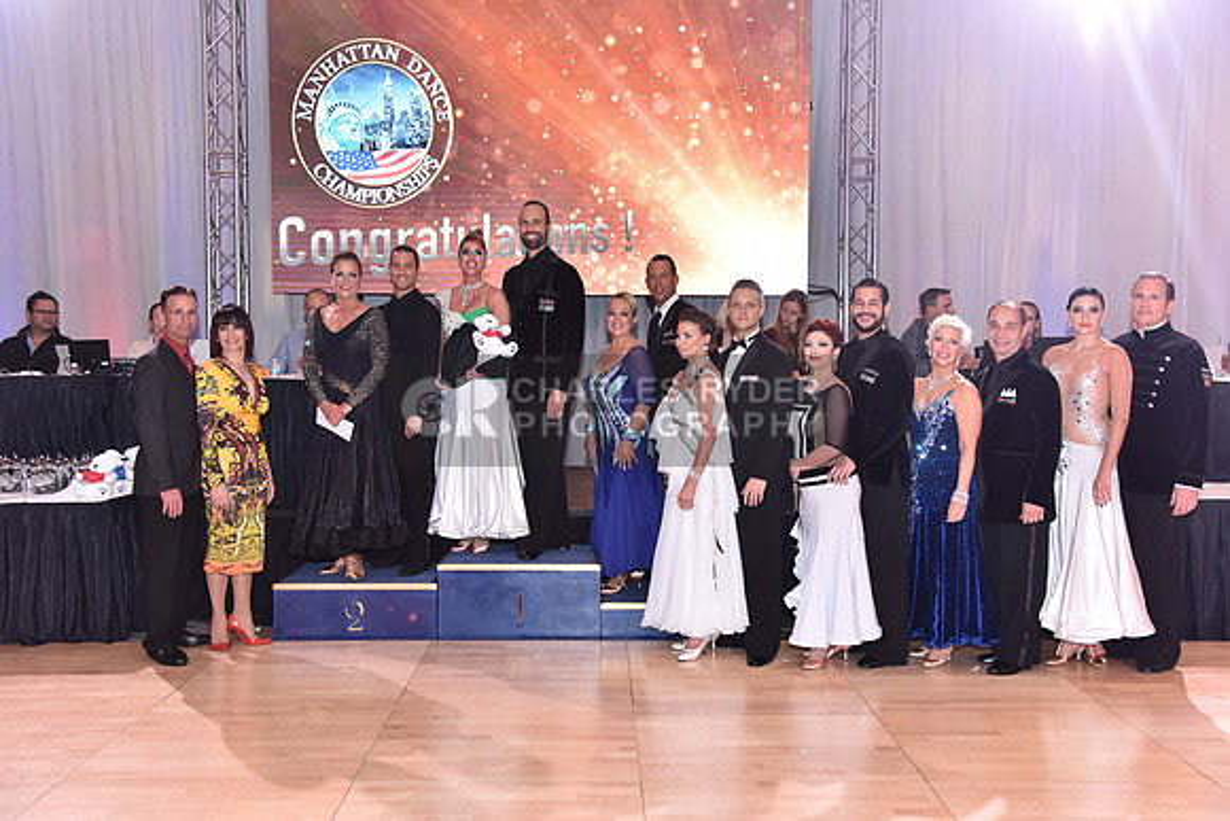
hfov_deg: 54.4
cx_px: 615
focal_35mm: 35
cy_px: 410
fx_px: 1196
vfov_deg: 37.9
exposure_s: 1/250
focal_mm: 35
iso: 2000
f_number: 4.5
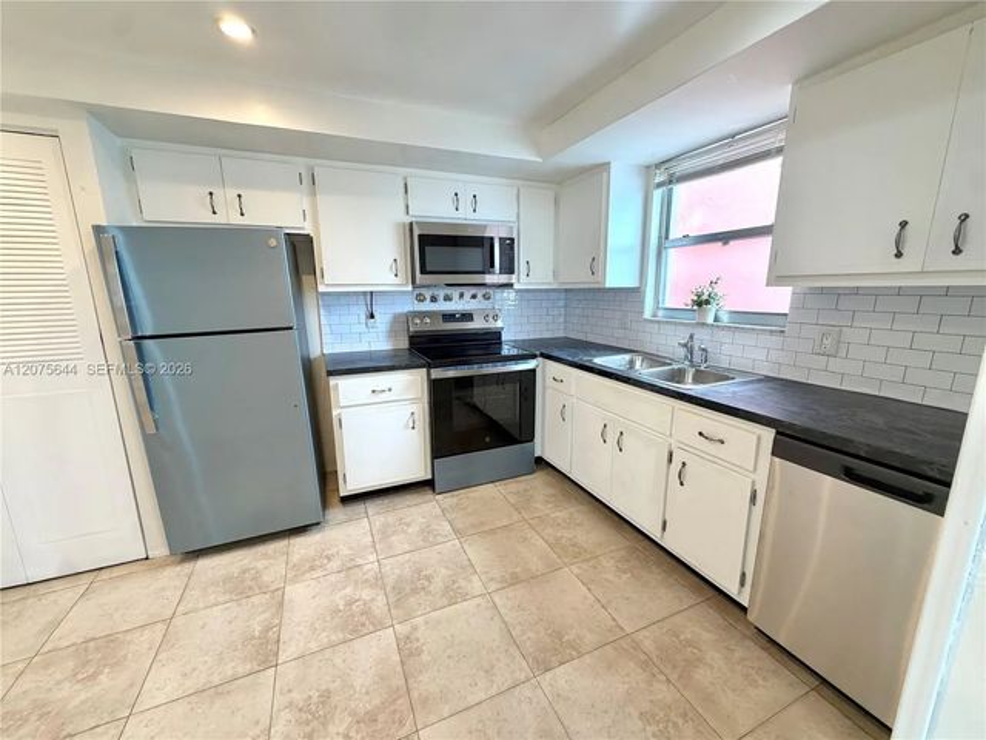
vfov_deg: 85.7
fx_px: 399
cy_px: 370
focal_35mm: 14
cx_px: 493
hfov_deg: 102.1
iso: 160
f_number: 2.2
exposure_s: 1/120
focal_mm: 2.22
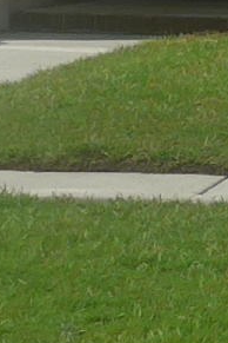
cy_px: -37
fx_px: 2954
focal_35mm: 311
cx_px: 570
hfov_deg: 4.3
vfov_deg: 6.6
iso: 80
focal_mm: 6
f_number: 3.2
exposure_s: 1/1600
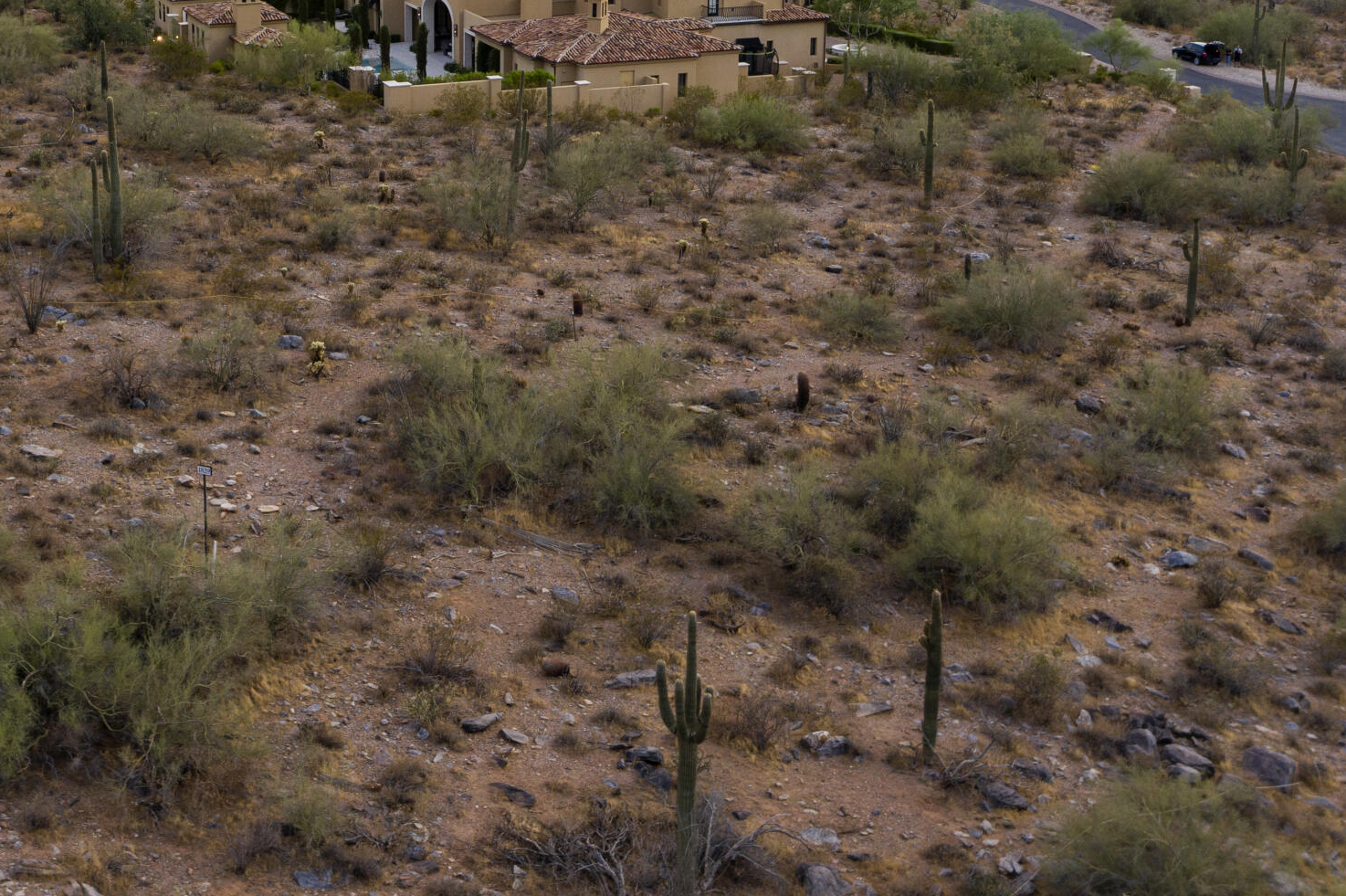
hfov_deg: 34.4
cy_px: 95
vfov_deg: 23.2
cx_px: 359
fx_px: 2130
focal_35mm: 57
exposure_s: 1/50
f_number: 4.5
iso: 100
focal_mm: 10.26
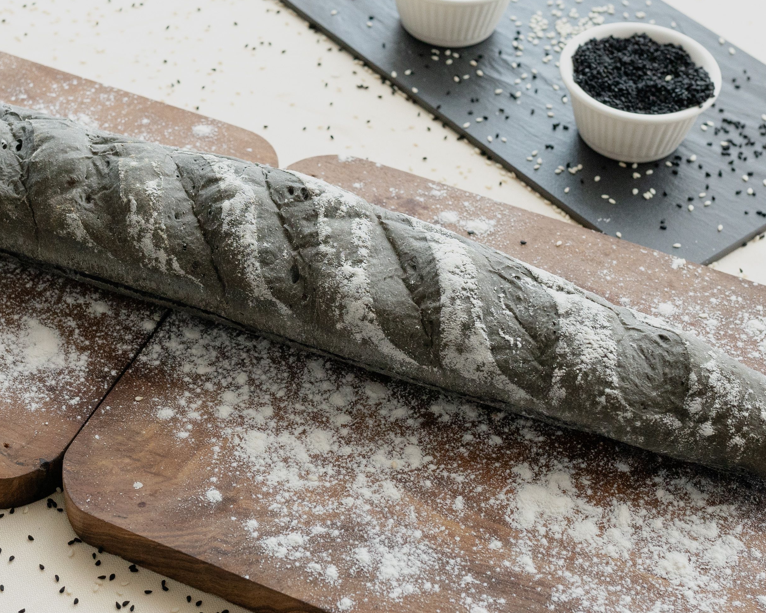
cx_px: 275
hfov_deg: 24.1
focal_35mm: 79
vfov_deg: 19.4
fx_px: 1791
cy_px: 253
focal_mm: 35
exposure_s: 1/100
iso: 1250
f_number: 5
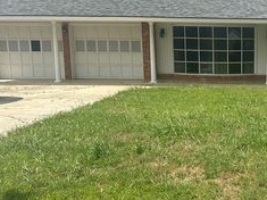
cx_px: 260
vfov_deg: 28.5
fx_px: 393
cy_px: 115
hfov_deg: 34.5
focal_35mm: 51
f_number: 1.78
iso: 80
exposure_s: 1/3717
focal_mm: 6.86
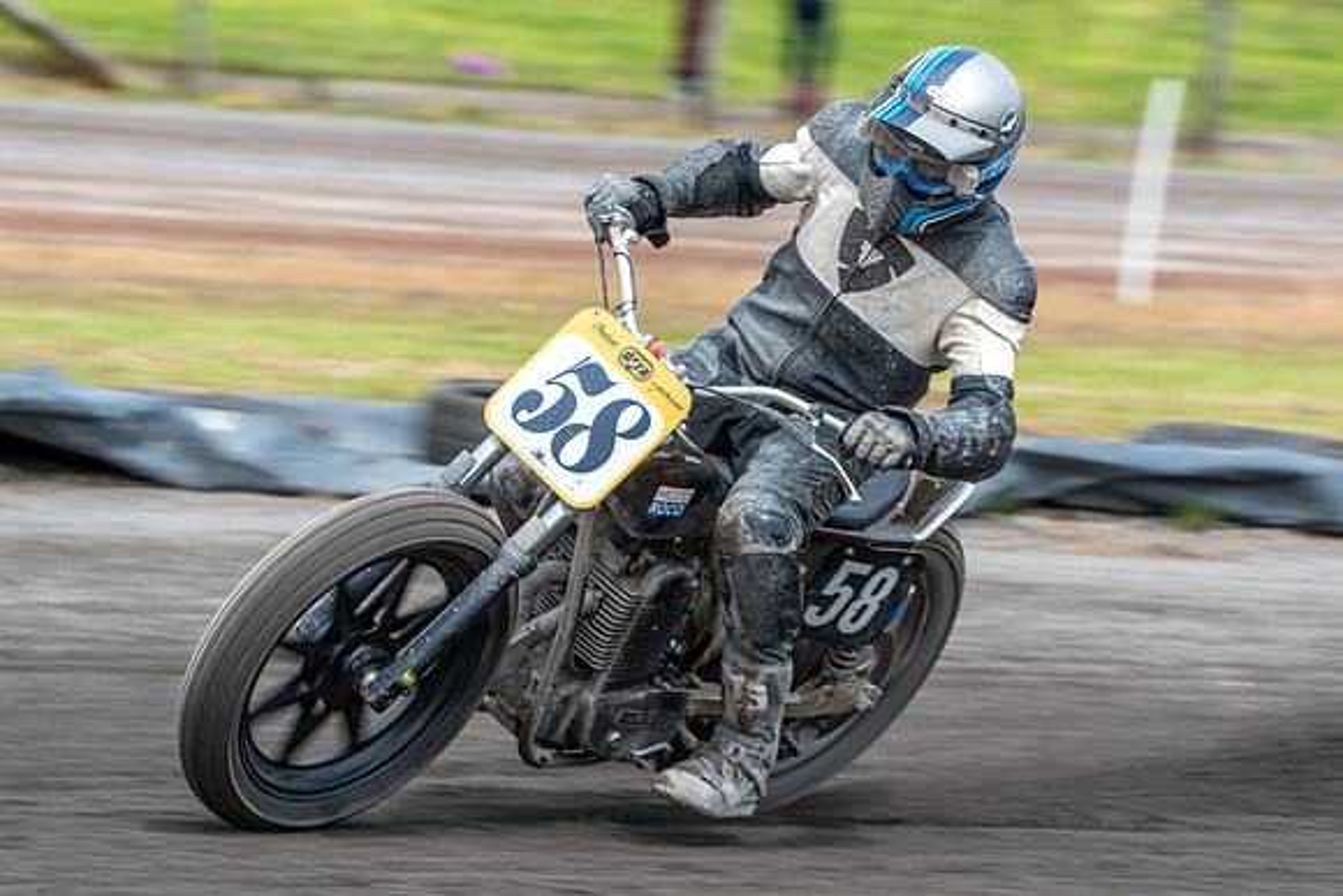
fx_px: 11559
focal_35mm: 310
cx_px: 643
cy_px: 487
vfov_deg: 4.4
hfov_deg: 6.6
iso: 200
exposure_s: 1/320
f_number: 8
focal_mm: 230
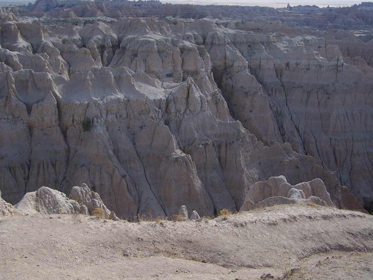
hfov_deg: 42.9
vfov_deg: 32.9
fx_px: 474
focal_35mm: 44
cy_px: 128
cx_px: 167
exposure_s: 1/1000
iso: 80
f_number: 2.8
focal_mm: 6.3
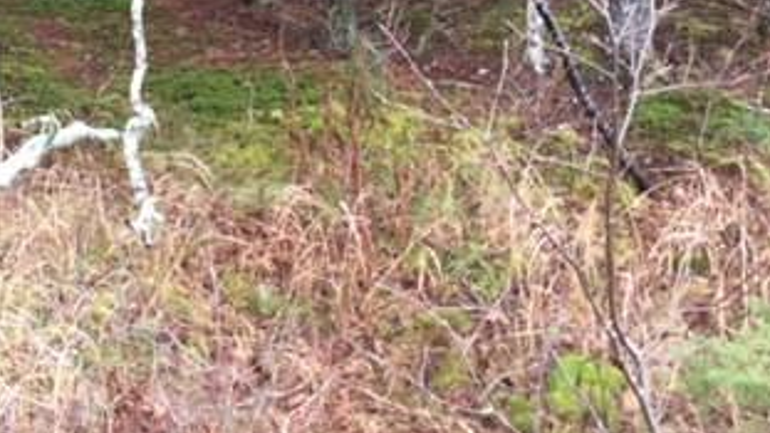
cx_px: 114
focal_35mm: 65
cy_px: -30
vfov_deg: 17.9
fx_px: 1327
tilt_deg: -7.9
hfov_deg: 31.2
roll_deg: +0.6
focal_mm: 4.15
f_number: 2.2
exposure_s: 1/30
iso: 32
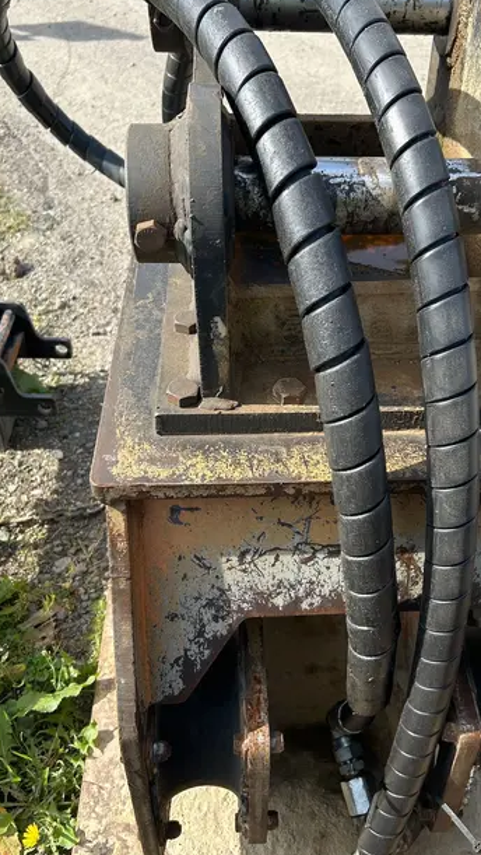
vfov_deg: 58.0
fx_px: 770
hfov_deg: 34.5
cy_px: 402
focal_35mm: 34
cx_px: 306
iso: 50
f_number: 1.5
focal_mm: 5.7
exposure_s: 1/982
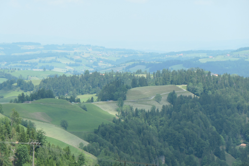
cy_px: 83
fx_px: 1010
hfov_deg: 14.1
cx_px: 124
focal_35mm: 146
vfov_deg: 9.4
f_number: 5.8
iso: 200
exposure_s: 1/500
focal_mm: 53.5
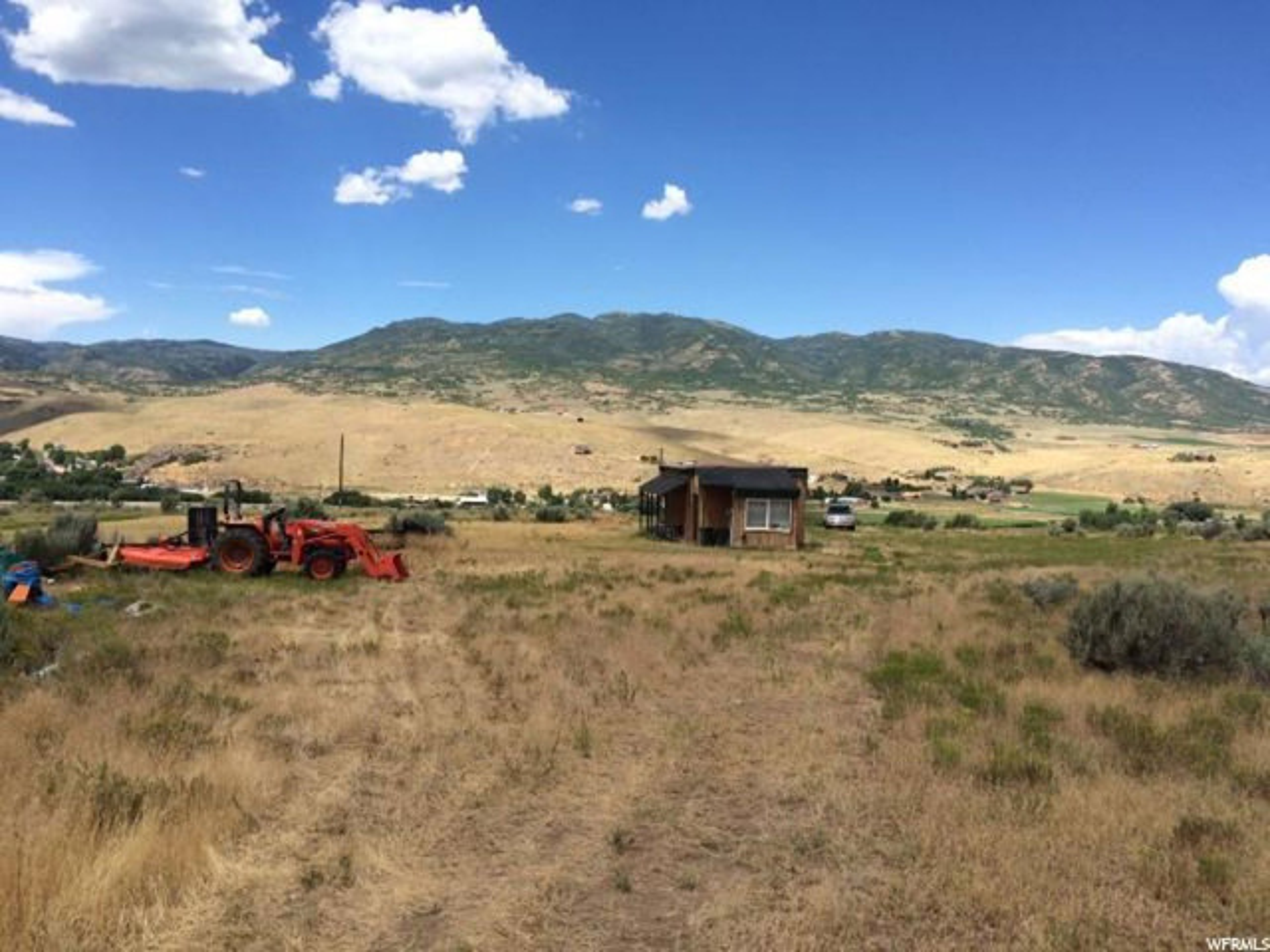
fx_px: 1064
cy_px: 476
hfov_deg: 61.7
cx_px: 635
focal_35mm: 29
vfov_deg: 48.2
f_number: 2.2
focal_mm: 4.15
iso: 32
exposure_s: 1/1953
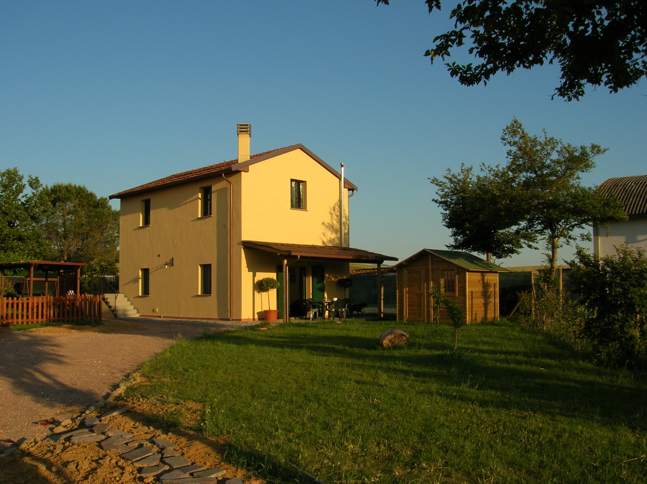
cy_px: 242
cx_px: 324
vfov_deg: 41.7
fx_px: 635
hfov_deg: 54.0
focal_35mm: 34
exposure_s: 1/396
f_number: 4.9
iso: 50
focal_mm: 5.7
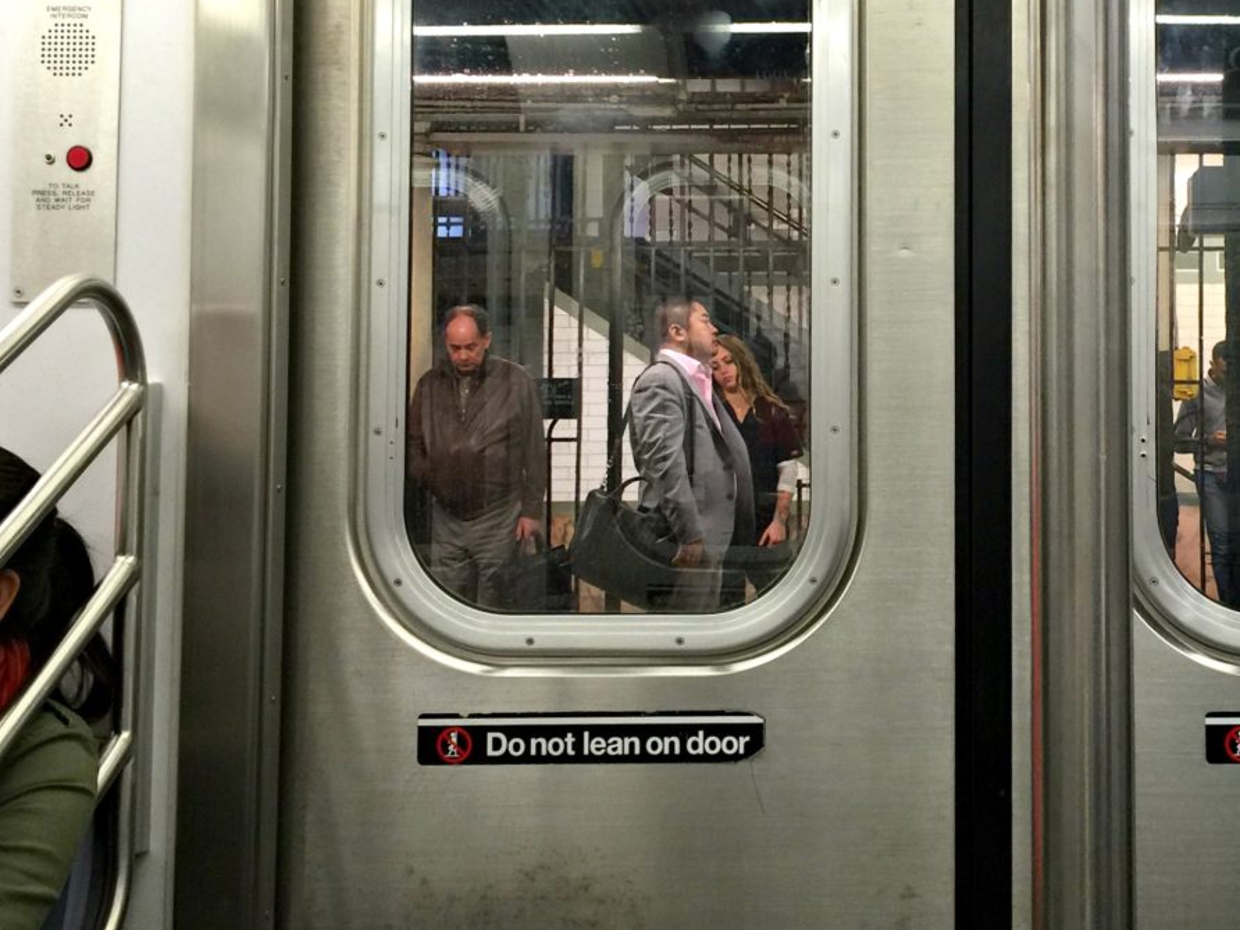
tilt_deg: +3.4
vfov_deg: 27.9
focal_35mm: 52
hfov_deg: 35.8
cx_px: 956
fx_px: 1863
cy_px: 354
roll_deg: +1.0
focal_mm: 4.15
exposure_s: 1/15
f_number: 2.2
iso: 40
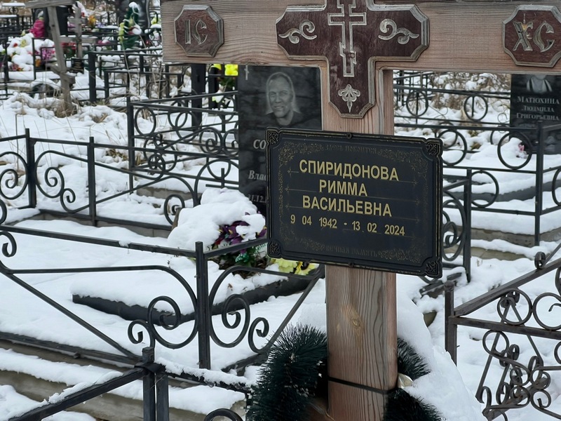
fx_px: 1248
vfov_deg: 19.1
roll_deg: -1.4
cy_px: 210
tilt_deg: -13.8
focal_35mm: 77
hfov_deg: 25.3
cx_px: 280
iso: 32
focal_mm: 9
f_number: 2.8
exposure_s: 1/101
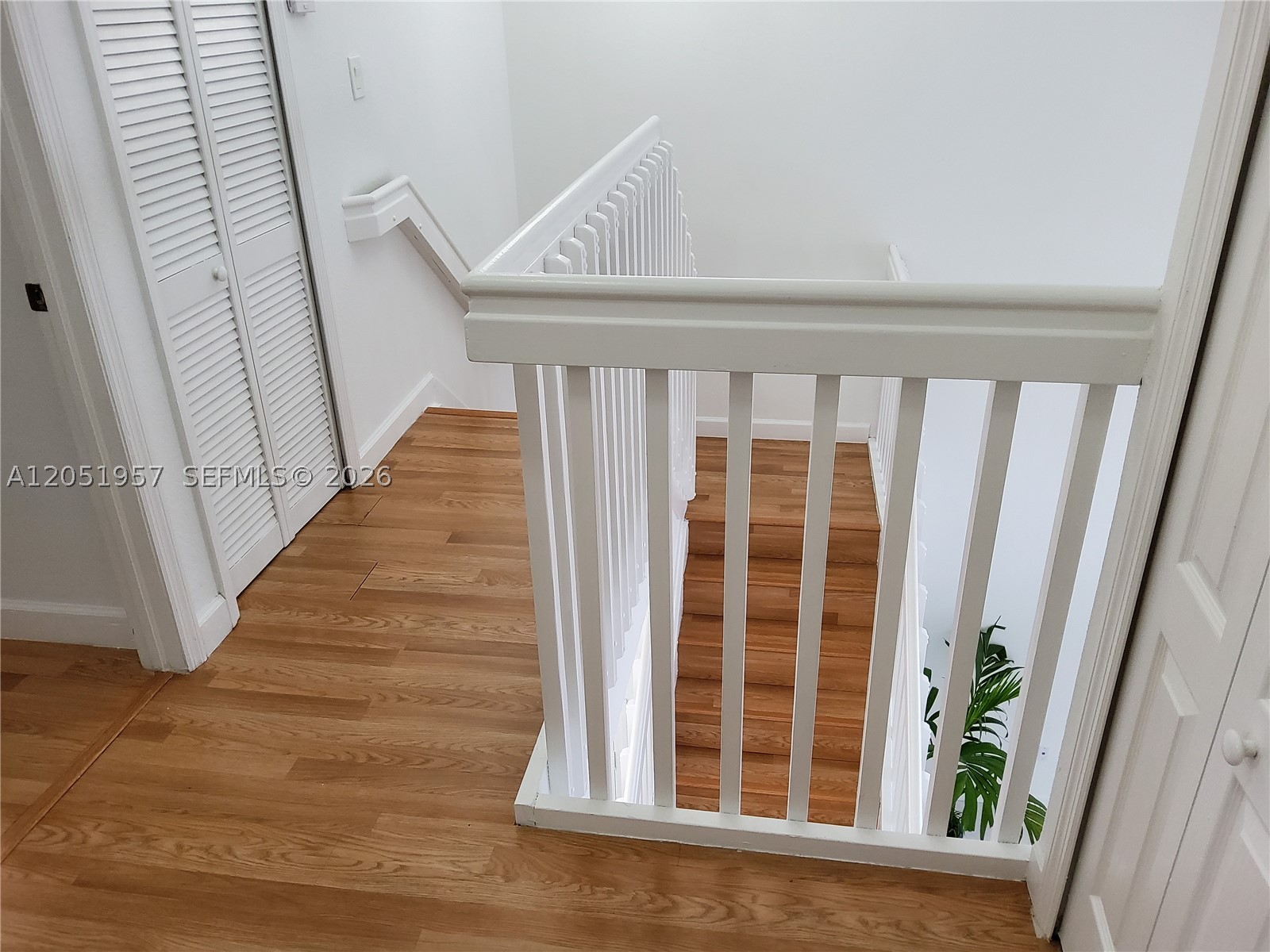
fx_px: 954
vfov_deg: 53.1
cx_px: 635
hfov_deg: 67.3
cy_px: 476
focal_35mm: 26
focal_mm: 3.08
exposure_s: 1/120
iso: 200
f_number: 2
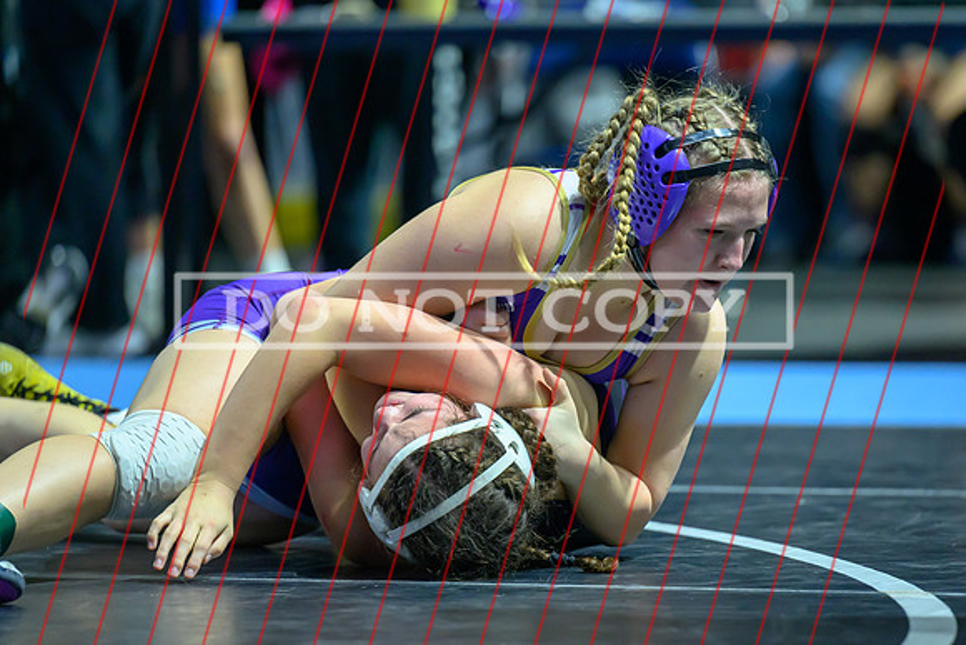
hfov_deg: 7.3
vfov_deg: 4.9
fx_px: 7597
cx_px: 659
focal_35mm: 283
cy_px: 386
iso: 3200
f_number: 2.8
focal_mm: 200
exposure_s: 1/640
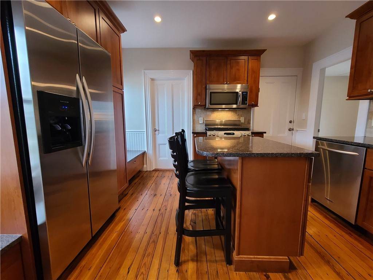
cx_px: 186
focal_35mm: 13
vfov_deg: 89.9
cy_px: 140
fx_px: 140
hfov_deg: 106.2
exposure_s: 1/59
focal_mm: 2.2
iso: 400
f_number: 2.2
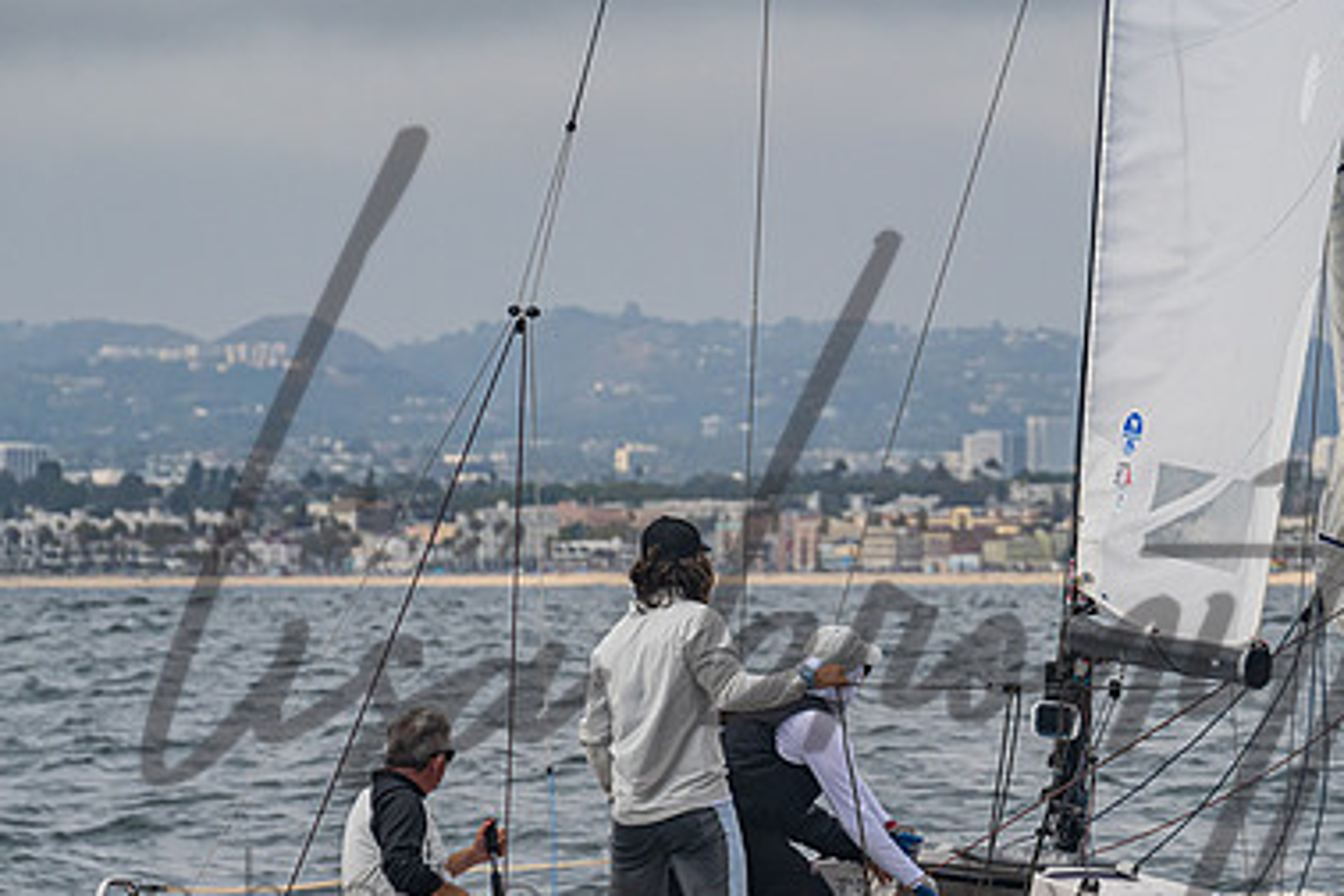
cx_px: 935
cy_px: 790
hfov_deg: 7.7
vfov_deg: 5.1
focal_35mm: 269
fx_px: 10042
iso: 250
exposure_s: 1/1250
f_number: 6.3
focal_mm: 140
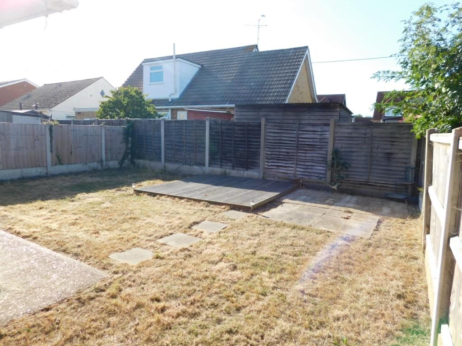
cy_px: 173
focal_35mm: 23
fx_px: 307
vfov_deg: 58.9
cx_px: 231
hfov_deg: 73.9
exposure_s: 1/640
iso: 125
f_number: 3
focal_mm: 4
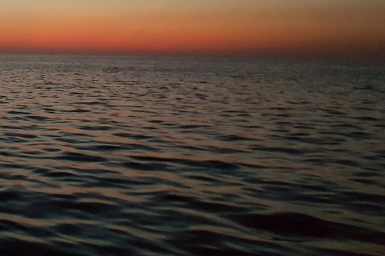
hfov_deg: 31.9
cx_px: 2
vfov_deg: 22.6
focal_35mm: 58
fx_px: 620
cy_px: 7
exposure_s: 1/10
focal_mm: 4.2
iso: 640
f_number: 1.7
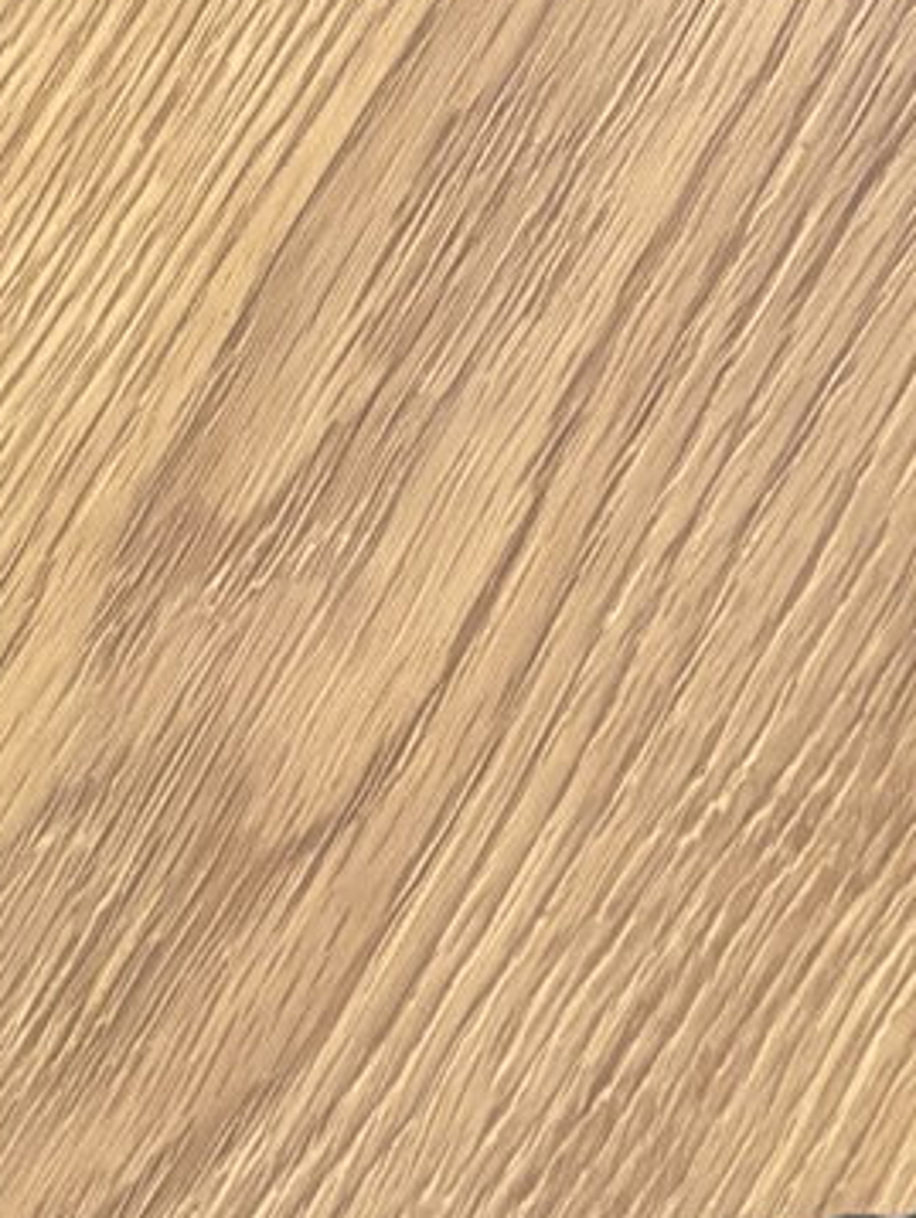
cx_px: 1904
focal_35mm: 120
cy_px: 2788
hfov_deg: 11.1
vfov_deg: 13.0
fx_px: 4229
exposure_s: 1/50
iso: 500
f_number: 1.6
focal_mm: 5.96
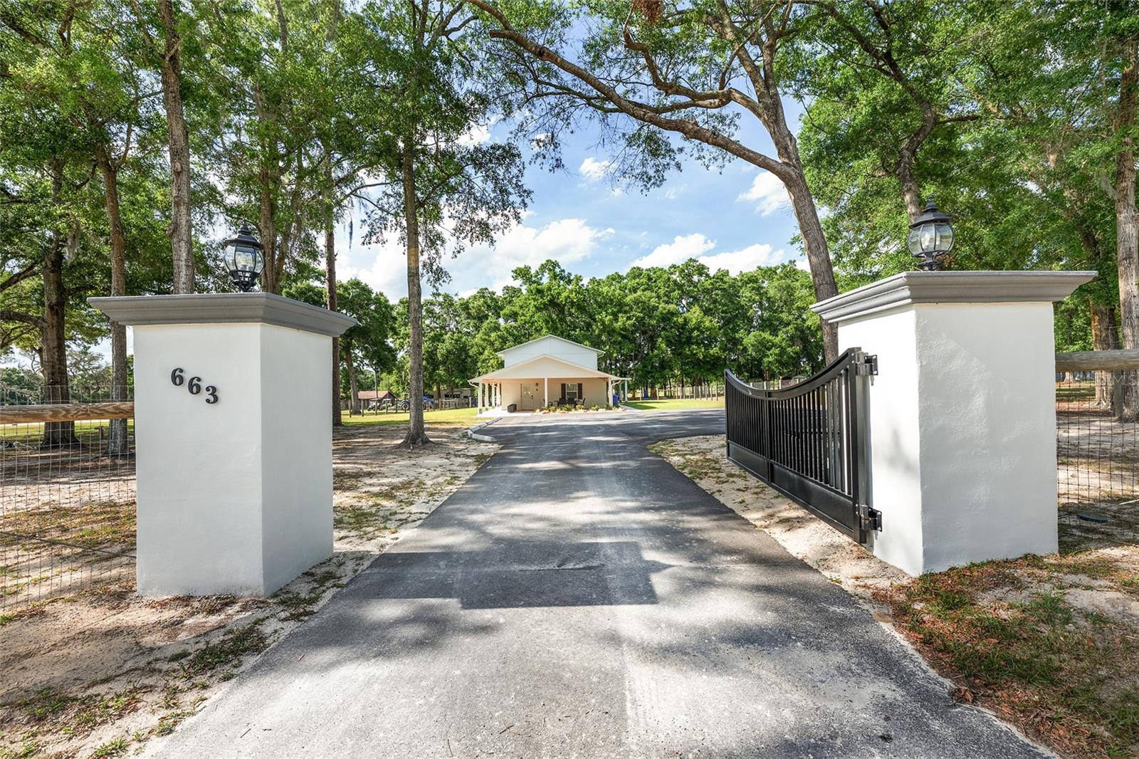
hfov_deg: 104.3
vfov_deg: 81.2
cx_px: 570
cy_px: 380
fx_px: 443
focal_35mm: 14
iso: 320
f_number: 7.1
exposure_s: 1/320
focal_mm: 14
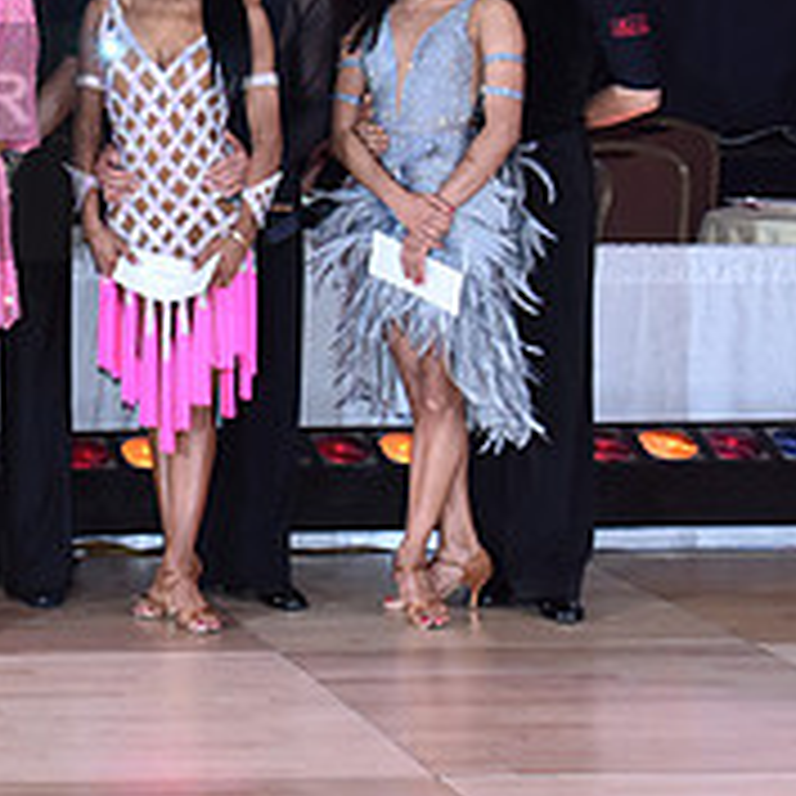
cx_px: -405
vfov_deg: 13.0
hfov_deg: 12.4
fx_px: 3486
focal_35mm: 134
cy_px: 142
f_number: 5.6
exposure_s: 1/250
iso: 2000
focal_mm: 48
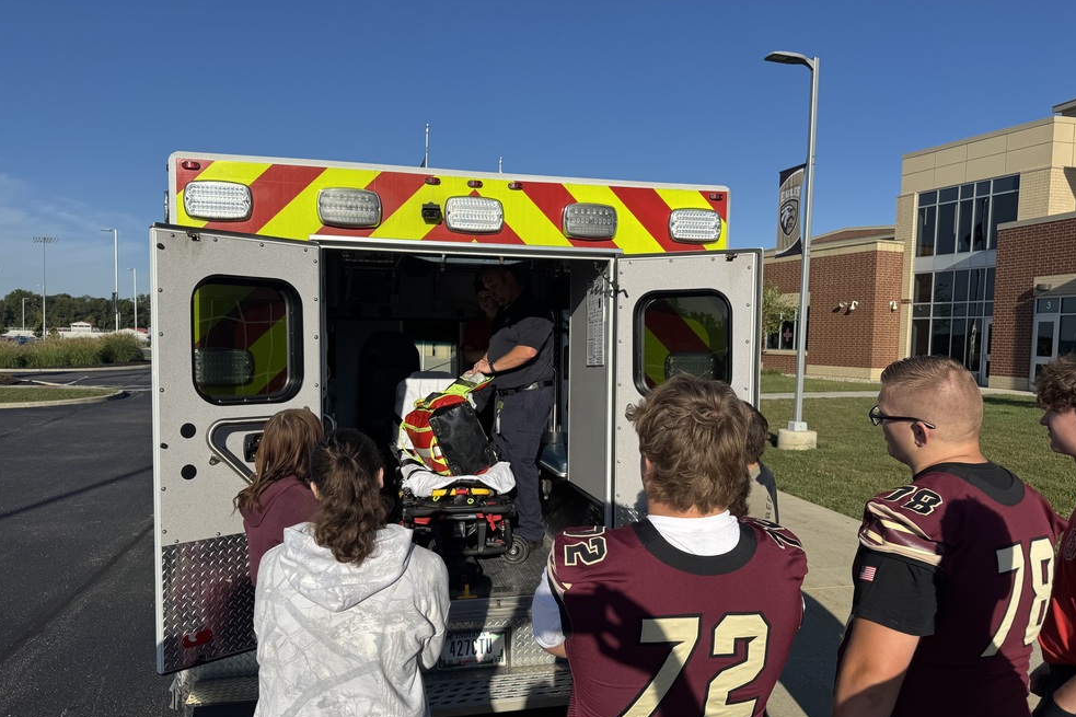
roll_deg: -0.6
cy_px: 382
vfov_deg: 49.5
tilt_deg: -5.1
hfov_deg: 69.4
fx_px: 777
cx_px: 539
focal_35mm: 26
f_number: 1.78
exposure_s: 1/5814
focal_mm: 6.76
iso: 80
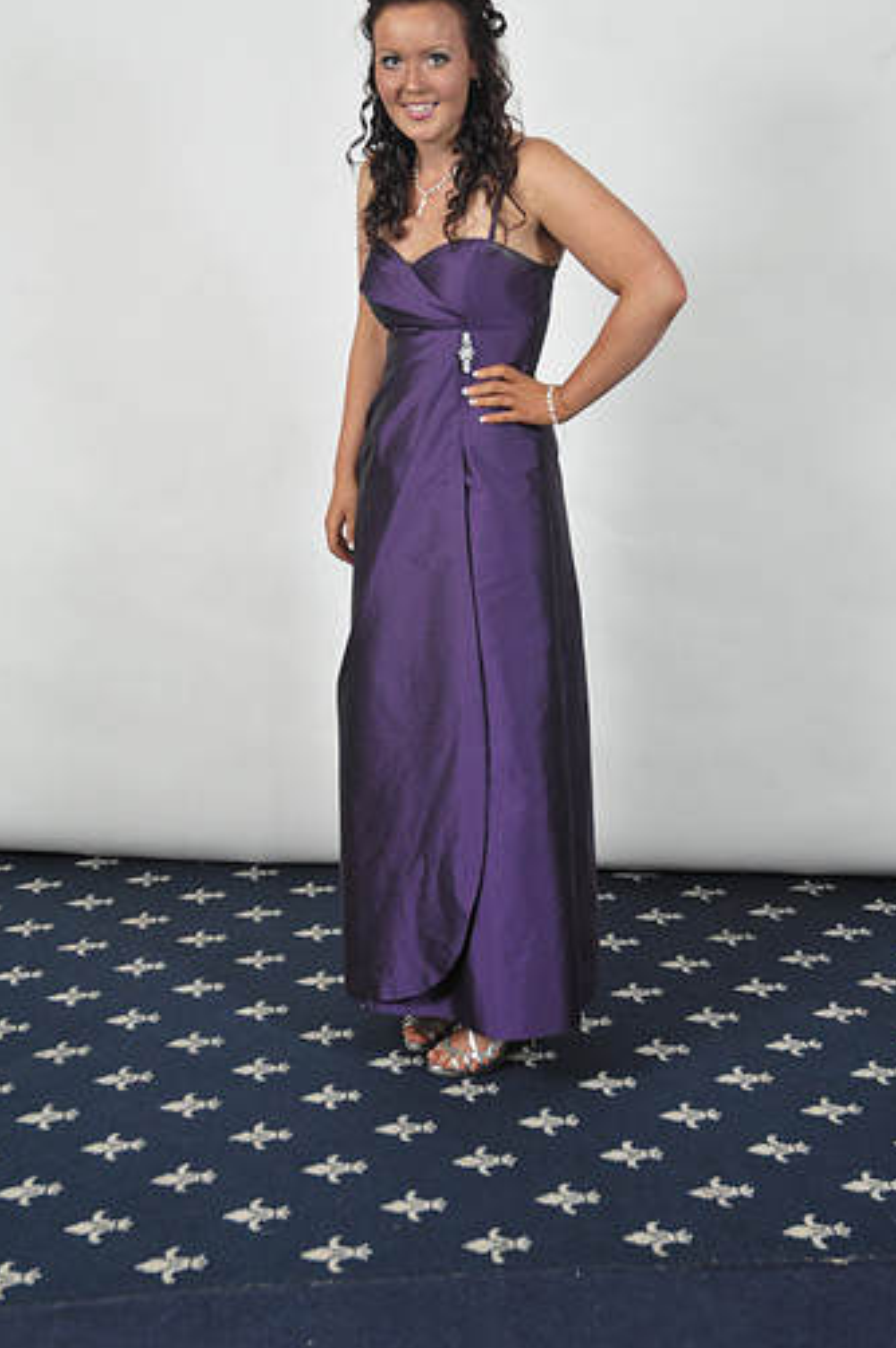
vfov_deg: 38.1
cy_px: 580
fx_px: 1944
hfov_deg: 26.0
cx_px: 421
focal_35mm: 52
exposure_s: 1/160
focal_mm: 45
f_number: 7.1
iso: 1000
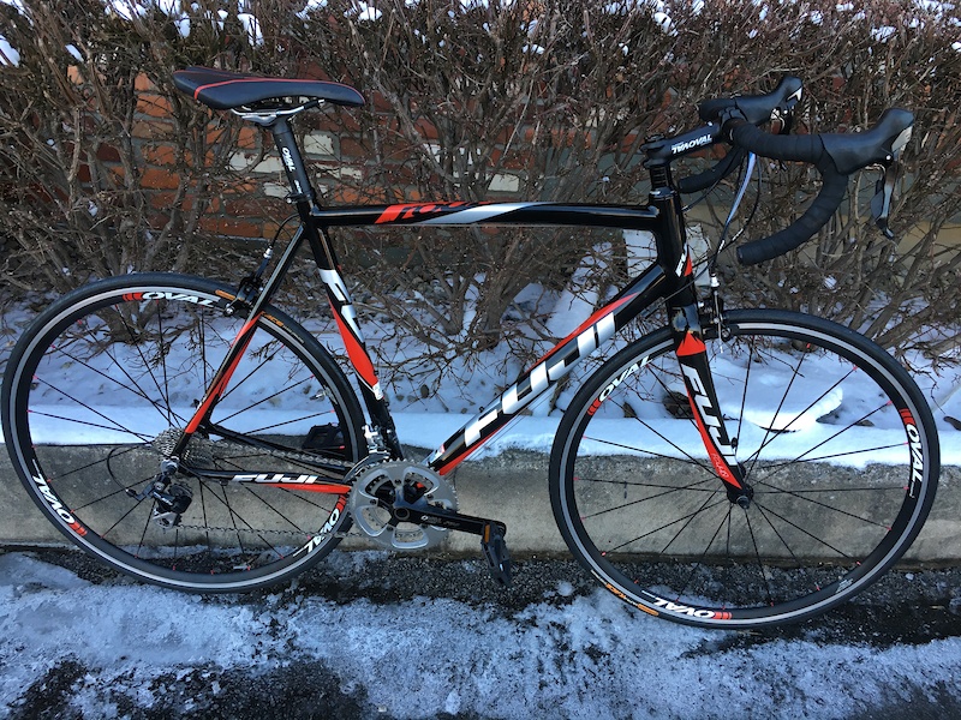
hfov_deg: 61.7
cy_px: 360
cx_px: 480
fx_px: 805
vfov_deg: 48.2
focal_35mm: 29
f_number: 2.2
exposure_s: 1/40
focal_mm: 4.15
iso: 25
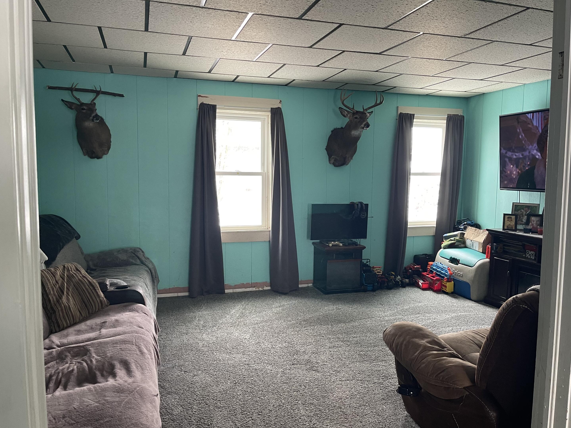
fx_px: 429
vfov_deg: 53.0
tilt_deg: -5.6
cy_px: 210
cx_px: 285
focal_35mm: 26
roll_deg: -1.1
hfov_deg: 67.3
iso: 200
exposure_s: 1/60
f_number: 1.6
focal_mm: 5.1
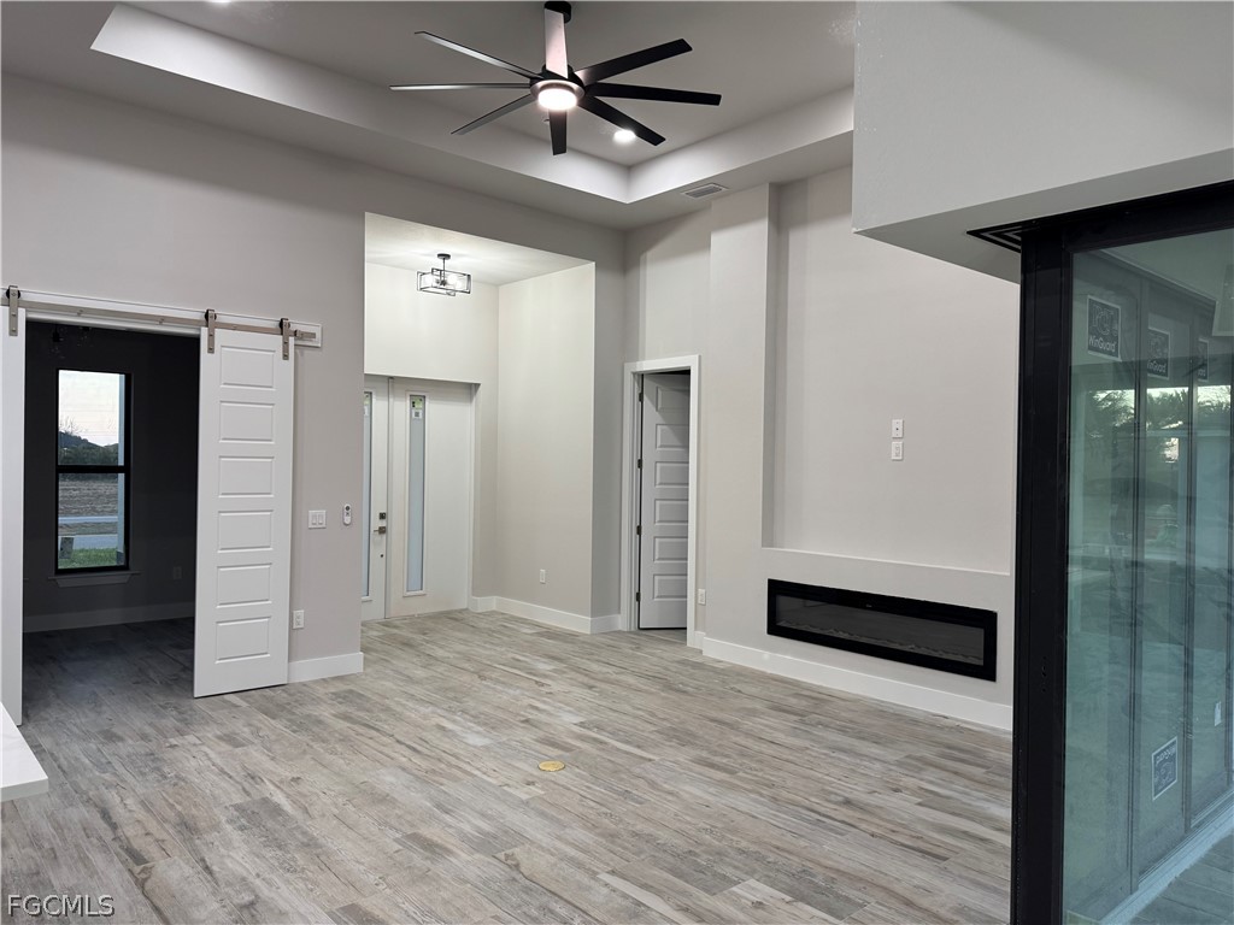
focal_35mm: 24
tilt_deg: -1.0
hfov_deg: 71.6
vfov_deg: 56.8
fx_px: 856
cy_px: 462
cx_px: 617
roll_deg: -1.3
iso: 200
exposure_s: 1/120
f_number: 1.78
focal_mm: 6.76
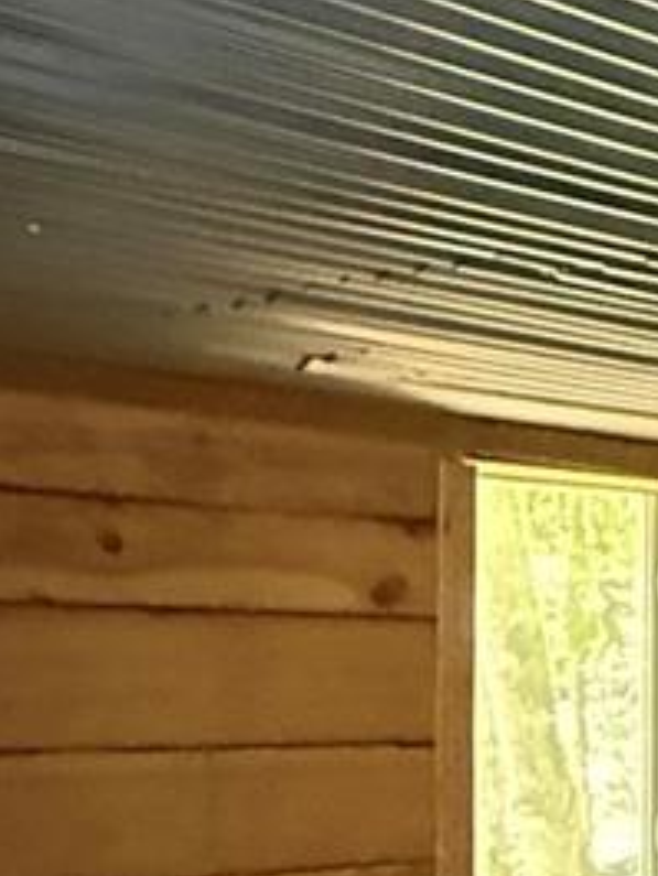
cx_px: 1471
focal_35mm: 81
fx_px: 2051
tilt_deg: -2.7
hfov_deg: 14.0
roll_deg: -2.0
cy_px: 820
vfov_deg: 23.4
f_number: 2.2
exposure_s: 1/45
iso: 1600
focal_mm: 2.22
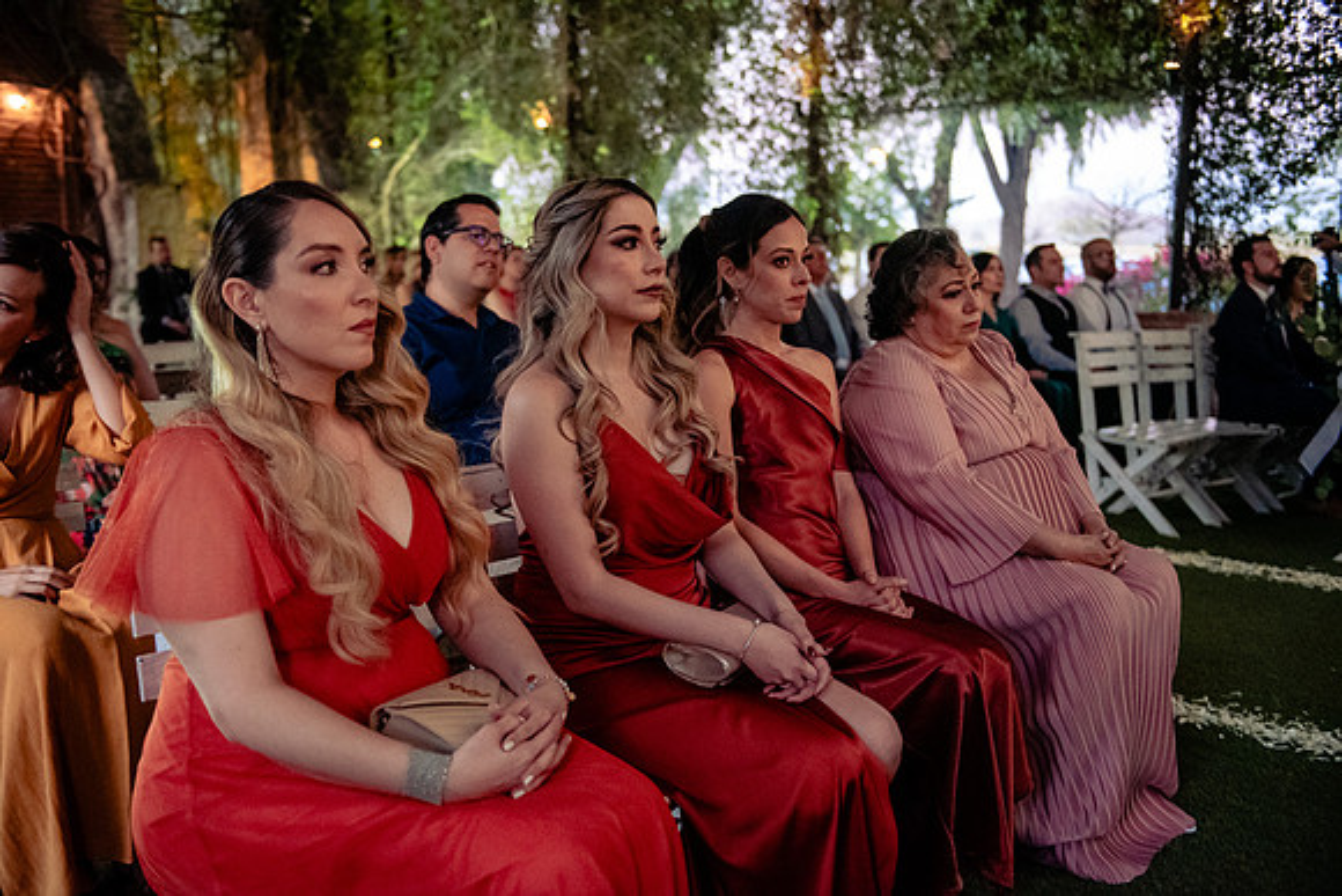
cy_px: 448
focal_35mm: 38
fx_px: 1417
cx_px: 671
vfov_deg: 35.1
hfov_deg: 50.7
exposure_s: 1/125
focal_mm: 38
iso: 6400
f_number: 2.8
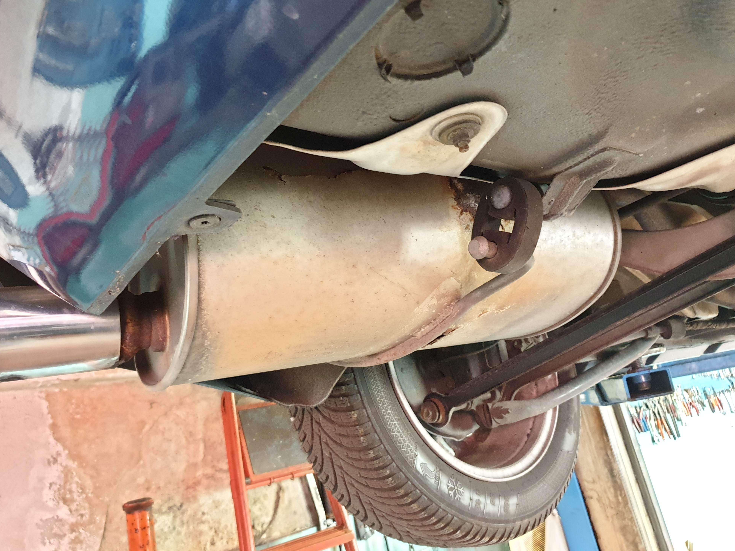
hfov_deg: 65.3
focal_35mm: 27
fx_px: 573
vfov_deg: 51.4
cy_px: 280
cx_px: 359
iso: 640
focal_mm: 4.3
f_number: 1.5
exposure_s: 1/10
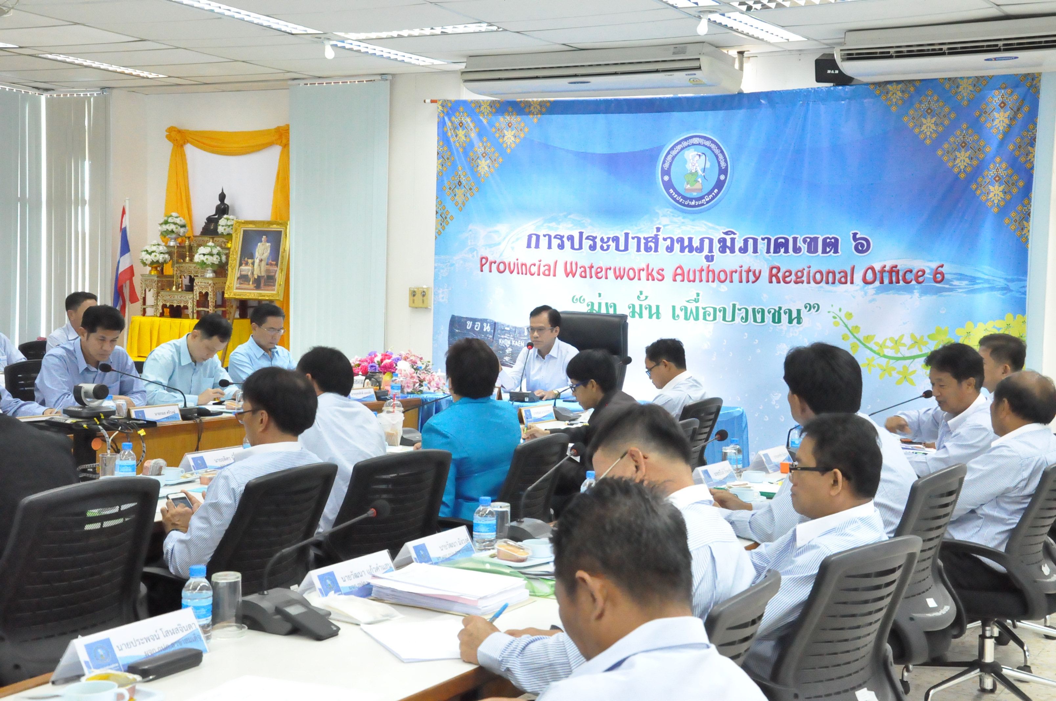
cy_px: 350
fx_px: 1406
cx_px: 528
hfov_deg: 41.2
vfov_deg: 28.0
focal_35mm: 48
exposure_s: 1/100
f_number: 9
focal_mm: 32
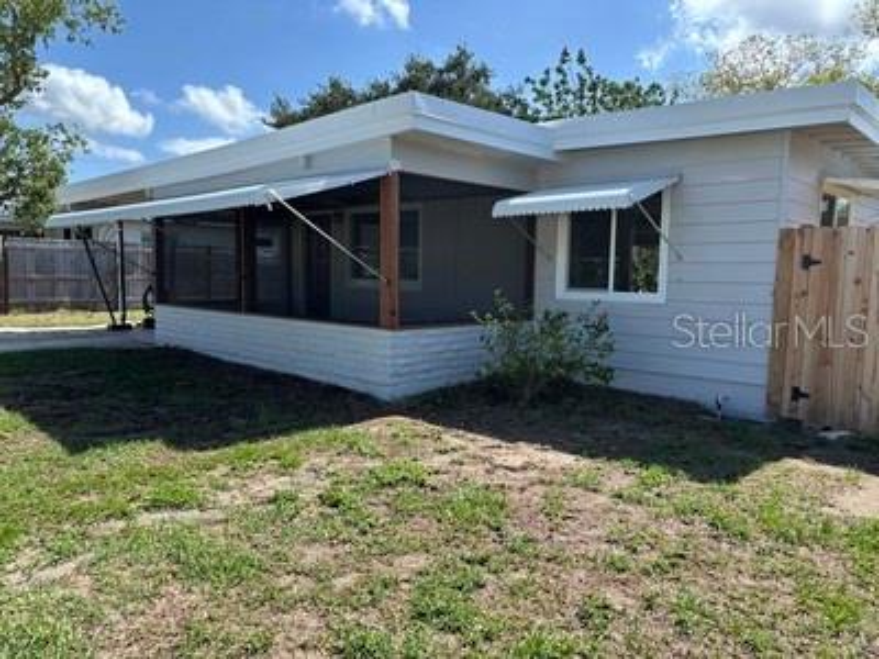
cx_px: 440
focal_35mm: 26
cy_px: 330
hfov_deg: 67.3
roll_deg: -0.3
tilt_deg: -4.2
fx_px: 660
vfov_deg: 53.1
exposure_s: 1/1616
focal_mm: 5.96
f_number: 1.6
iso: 50
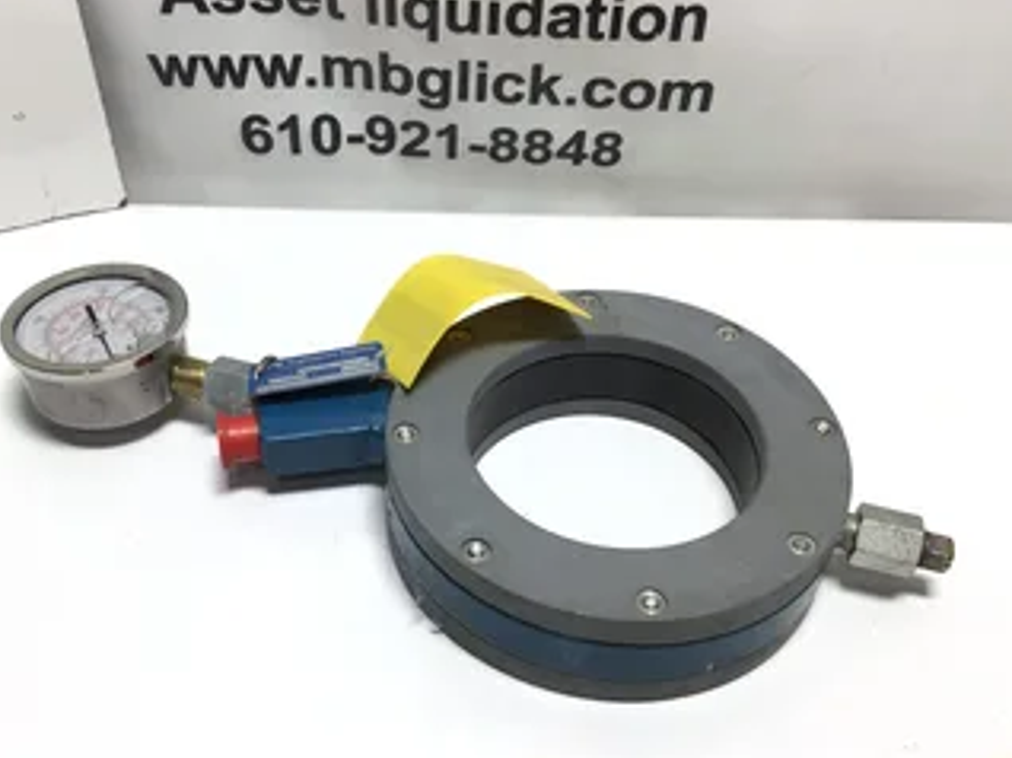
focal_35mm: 39
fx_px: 1139
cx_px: 471
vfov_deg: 36.8
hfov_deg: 47.9
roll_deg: -1.7
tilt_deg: -42.9
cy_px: 385
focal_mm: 3.3
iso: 25
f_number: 2.4
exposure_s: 1/125
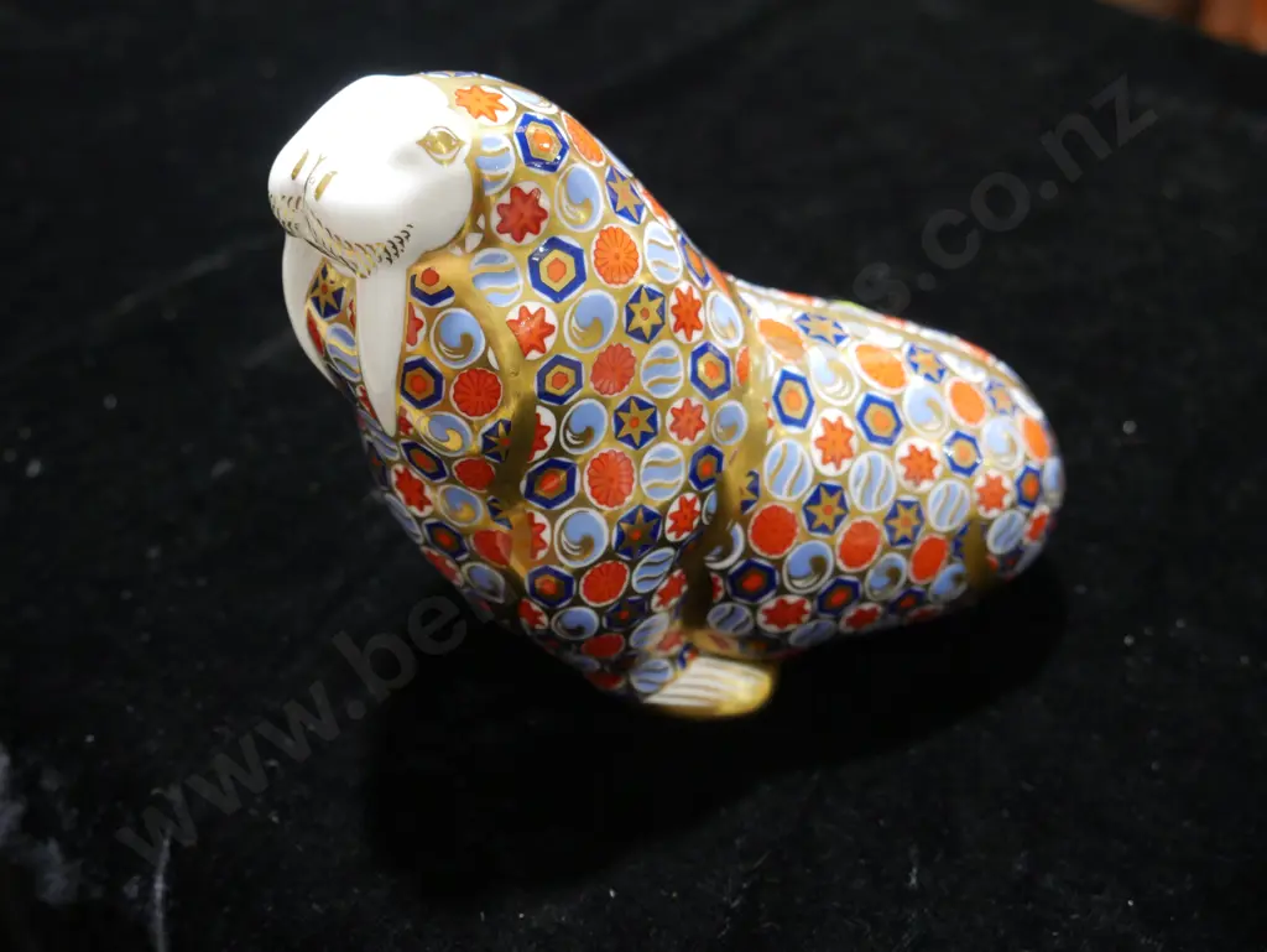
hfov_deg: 44.8
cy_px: 476
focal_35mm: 42
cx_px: 634
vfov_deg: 34.4
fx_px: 1538
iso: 1600
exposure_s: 1/60
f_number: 4.6
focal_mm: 21
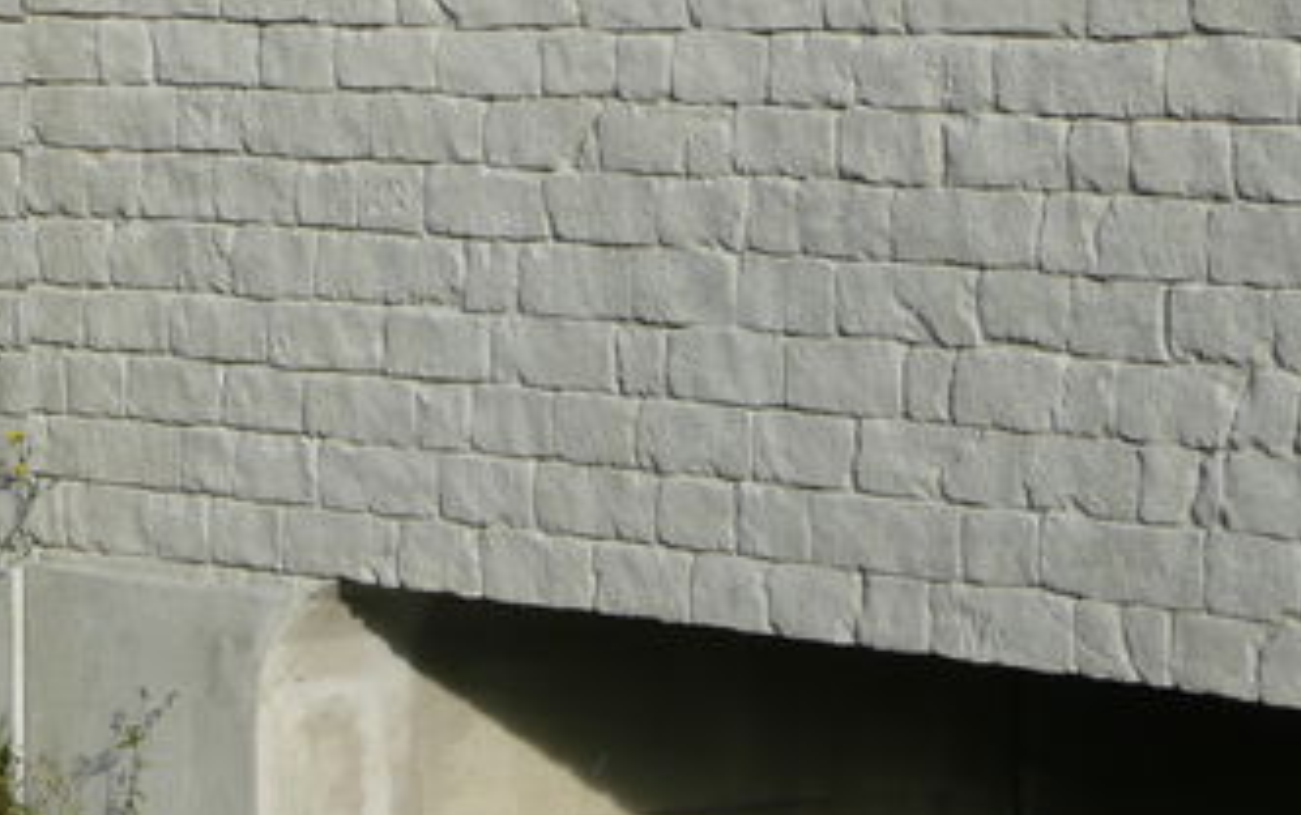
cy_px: 100
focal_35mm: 225
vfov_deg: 5.8
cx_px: 462
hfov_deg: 9.3
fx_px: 7983
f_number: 4.8
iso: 100
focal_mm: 23.1
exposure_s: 1/500
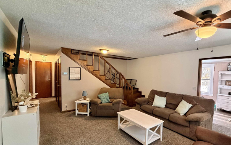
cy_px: 80
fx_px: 113
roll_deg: -1.1
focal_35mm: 18
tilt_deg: -2.4
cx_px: 138
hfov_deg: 90.0
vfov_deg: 64.9
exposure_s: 1/60
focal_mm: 2.22
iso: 640
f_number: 2.2
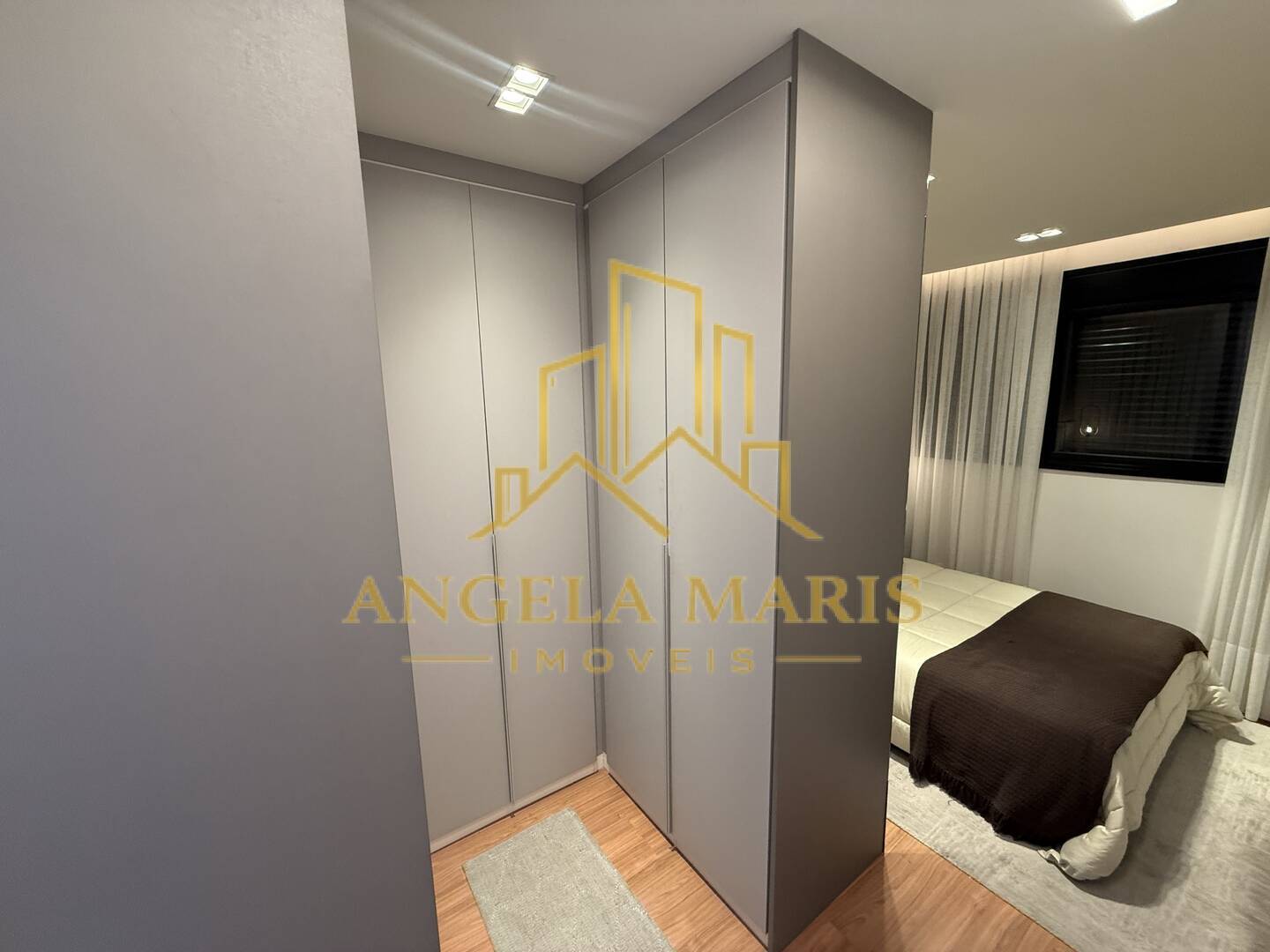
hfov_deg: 102.1
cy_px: 476
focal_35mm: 14
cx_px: 635
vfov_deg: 85.7
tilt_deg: -8.3
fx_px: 514
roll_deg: +1.6
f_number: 2.2
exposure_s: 1/60
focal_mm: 2.22
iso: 250
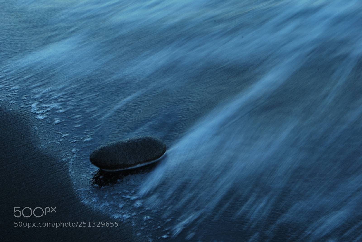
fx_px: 831
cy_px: 121
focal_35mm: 82
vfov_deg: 16.6
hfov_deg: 24.6
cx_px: 181
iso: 100
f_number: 22
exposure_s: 1/3
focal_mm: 55
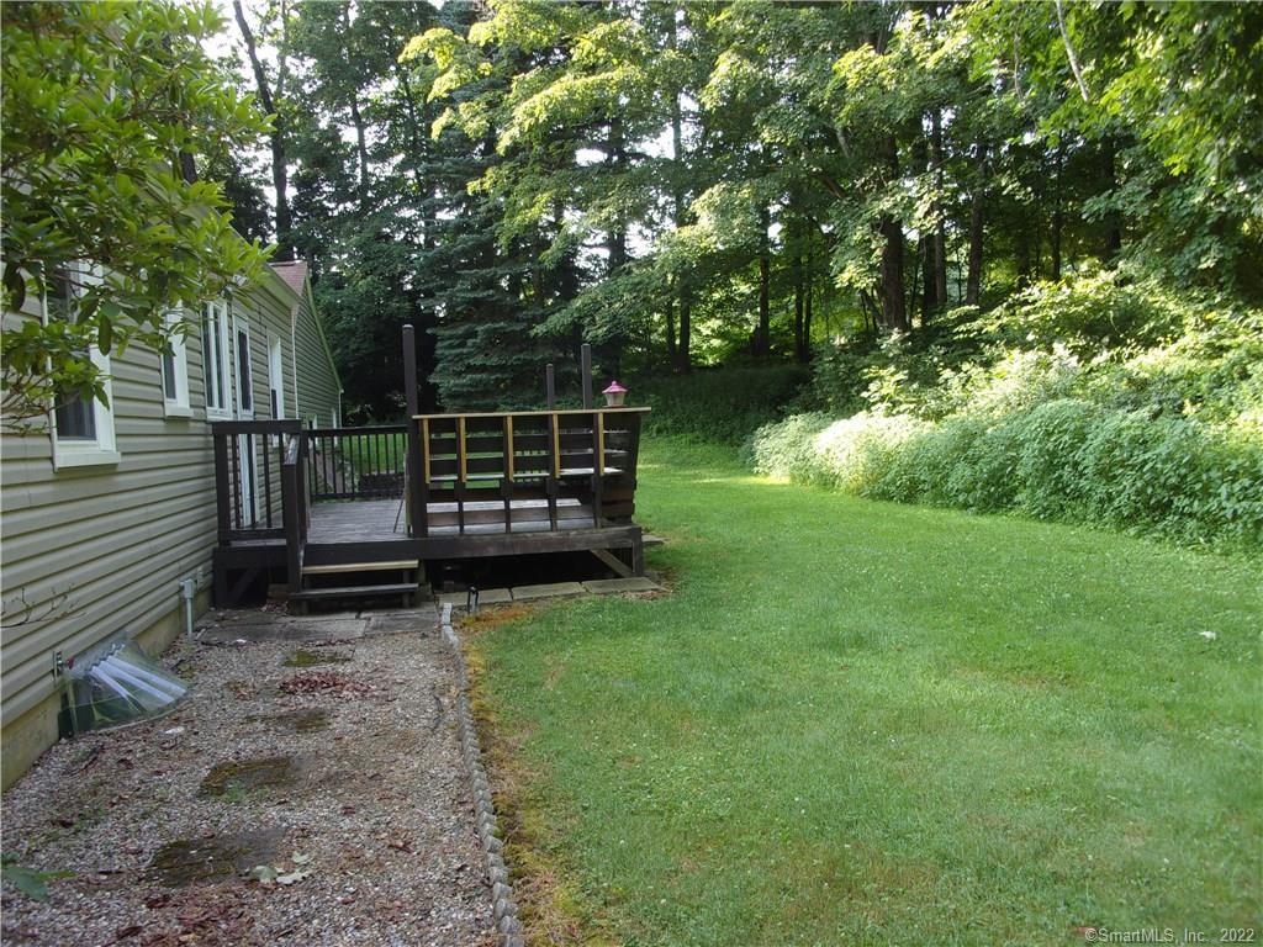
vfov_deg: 49.7
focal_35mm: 28
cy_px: 474
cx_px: 632
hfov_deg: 63.4
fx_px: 1022
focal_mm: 5.1
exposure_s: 1/40
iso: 80
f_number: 3.9
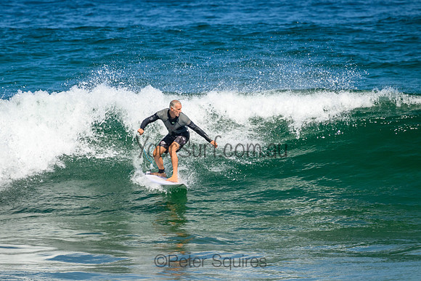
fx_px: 10765
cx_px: 180
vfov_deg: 1.5
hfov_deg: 2.2
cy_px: 120
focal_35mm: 920
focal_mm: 800
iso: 1100
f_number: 11
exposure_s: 1/2000
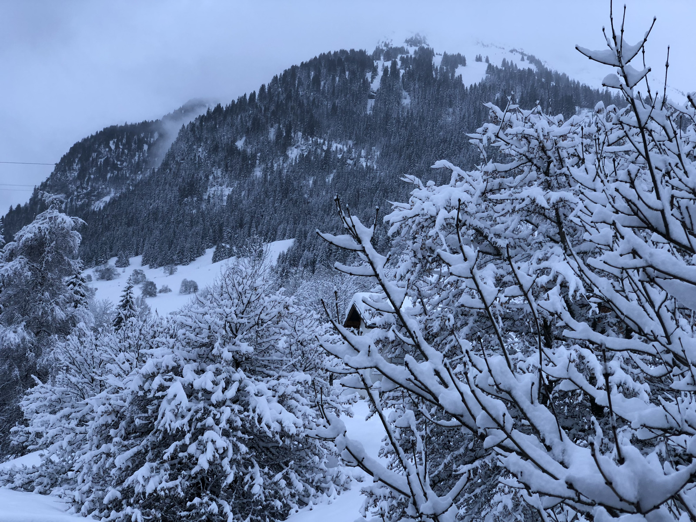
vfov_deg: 28.0
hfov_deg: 36.8
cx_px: 348
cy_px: 261
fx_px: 1046
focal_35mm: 52
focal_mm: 6
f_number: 2.4
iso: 20
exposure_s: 1/50
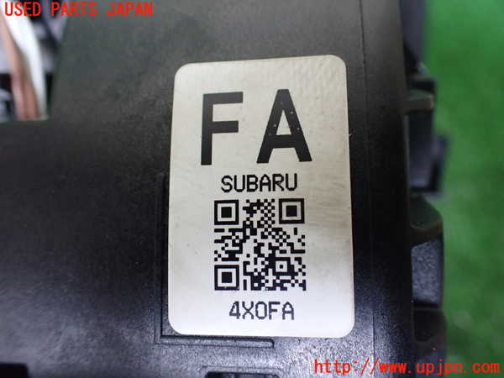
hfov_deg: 60.0
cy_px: 189
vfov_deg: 46.8
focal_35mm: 30
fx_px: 437
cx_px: 252
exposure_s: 1/40
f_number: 2.3
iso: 800
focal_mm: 5.4
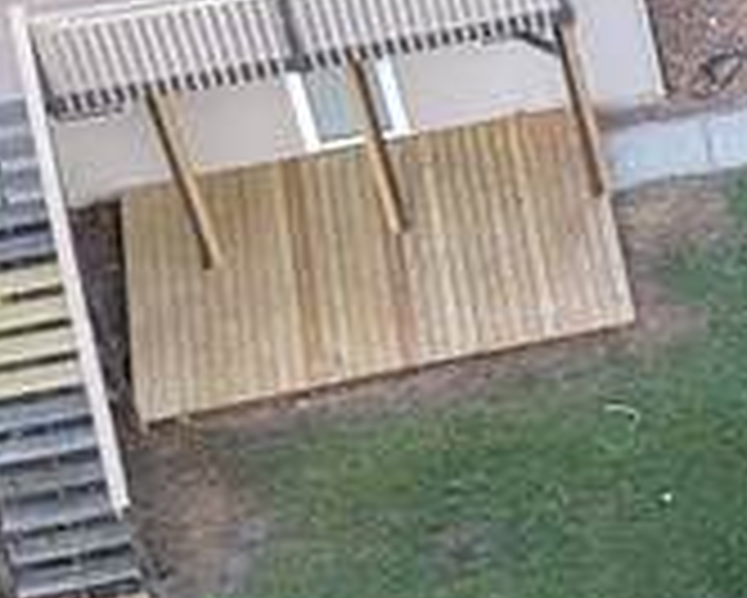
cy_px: 450
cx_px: 1642
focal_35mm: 181
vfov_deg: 8.5
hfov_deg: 9.7
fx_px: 4004
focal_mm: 8.67
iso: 120
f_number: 1.8
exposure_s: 1/15
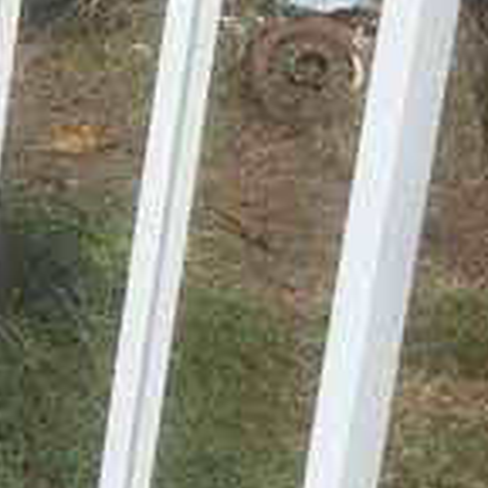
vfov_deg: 9.8
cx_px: -830
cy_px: 258
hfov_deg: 8.6
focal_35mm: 178
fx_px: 2839
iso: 25
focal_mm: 4.15
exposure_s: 1/1054
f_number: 2.2
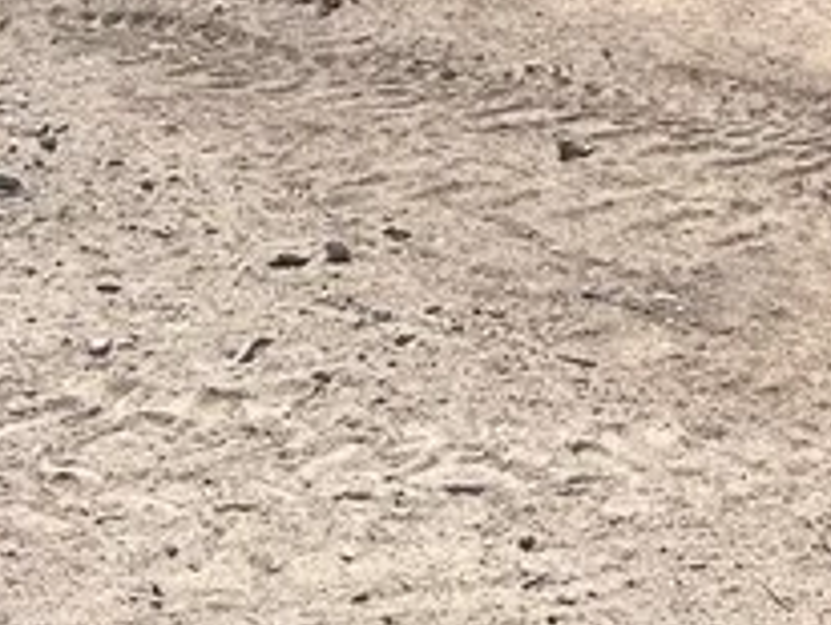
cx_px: 649
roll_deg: +0.5
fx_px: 3100
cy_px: -488
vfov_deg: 10.8
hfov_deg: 15.2
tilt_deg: -1.8
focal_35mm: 129
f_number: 1.5
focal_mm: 5.7
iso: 50
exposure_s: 1/7463
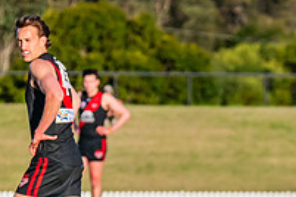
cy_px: 178
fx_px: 6668
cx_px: 290
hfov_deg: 2.5
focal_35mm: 811
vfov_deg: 1.7
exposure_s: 1/1600
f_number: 7.1
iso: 800
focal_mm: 250
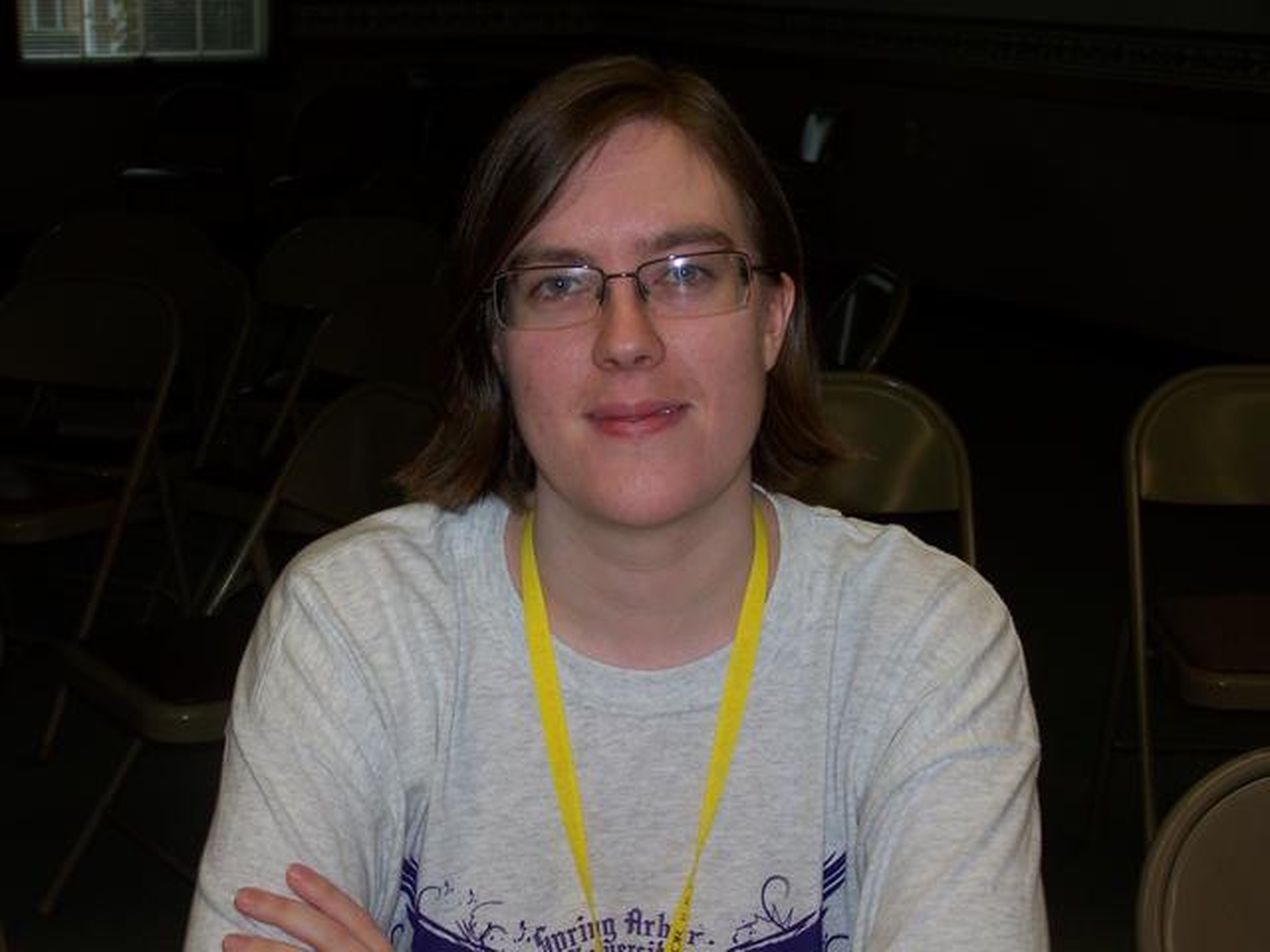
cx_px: 635
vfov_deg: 20.2
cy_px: 476
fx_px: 2678
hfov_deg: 26.7
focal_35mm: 73
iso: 64
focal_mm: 12
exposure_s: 1/80
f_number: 3.2
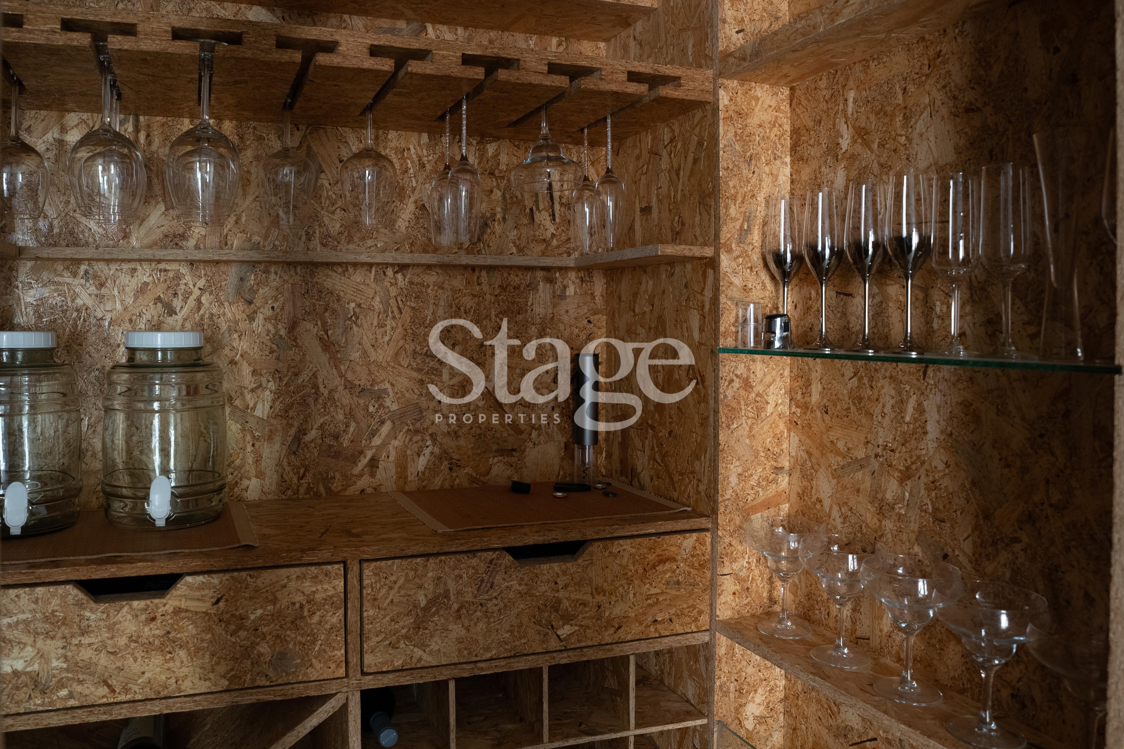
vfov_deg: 51.3
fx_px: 780
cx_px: 562
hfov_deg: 71.5
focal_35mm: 25
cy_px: 374
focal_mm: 16.7
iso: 800
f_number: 3.2
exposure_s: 1/160
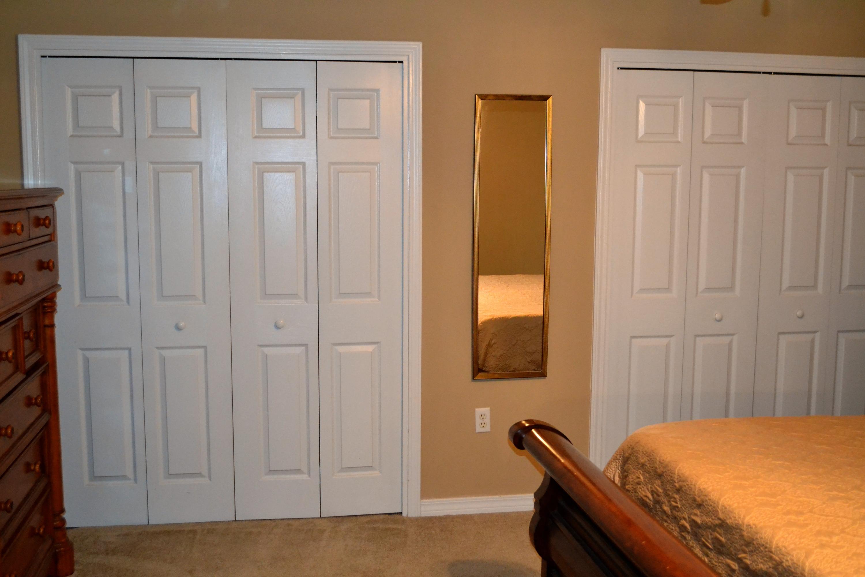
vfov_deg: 34.2
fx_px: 937
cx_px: 432
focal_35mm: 39
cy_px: 288
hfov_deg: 49.6
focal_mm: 26
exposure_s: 1/60
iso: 3200
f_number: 4.2
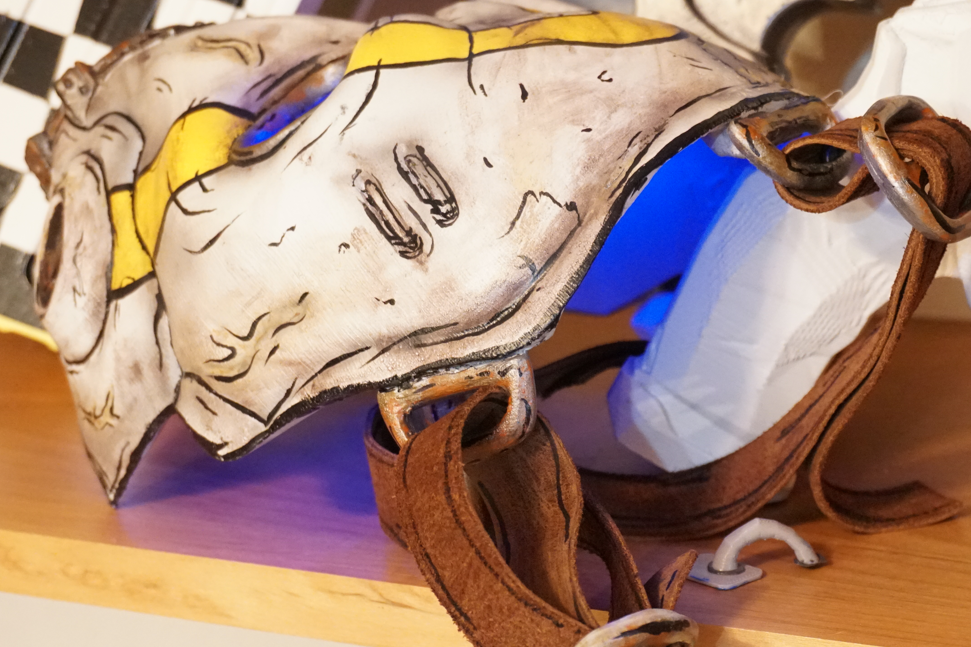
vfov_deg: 16.7
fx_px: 2203
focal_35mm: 82
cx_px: 516
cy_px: 389
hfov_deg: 24.8
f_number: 5.6
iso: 6400
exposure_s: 1/20
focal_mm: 39
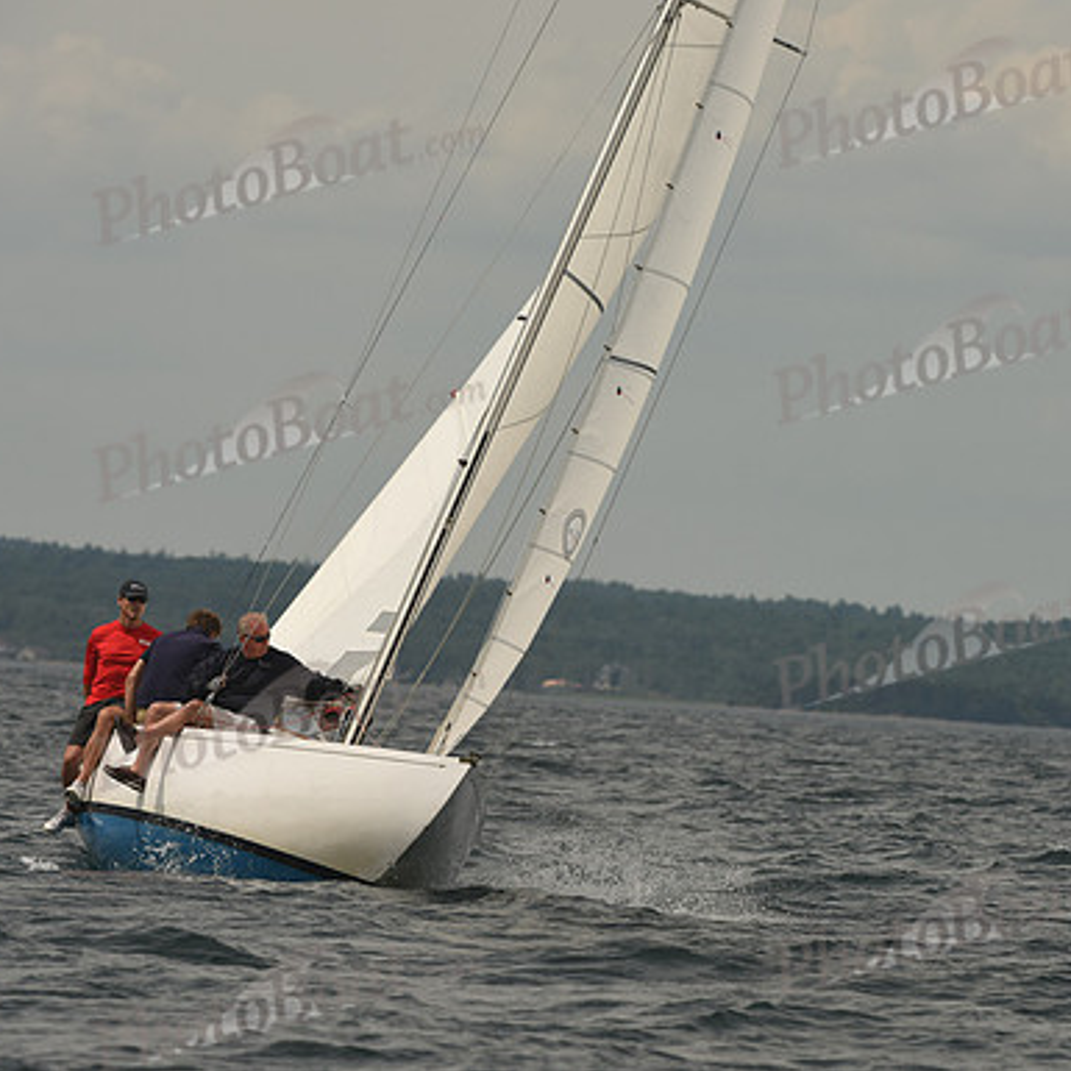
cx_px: 631
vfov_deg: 4.1
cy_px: 536
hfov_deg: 4.1
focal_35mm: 423
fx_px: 14807
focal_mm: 330
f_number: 8
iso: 250
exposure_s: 1/1000
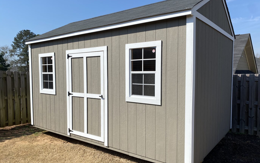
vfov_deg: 44.5
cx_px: 129
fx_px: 198
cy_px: 85
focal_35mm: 28
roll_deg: +0.7
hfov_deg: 66.5
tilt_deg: -4.6
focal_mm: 4.25
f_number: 1.8
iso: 32
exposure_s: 1/3984
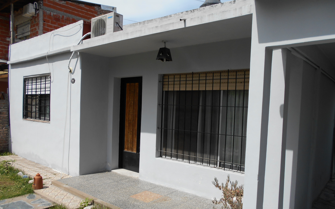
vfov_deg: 44.5
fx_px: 256
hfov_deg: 66.5
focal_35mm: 28
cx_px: 165
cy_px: 118
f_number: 3.2
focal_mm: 4.6
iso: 80
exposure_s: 1/1250
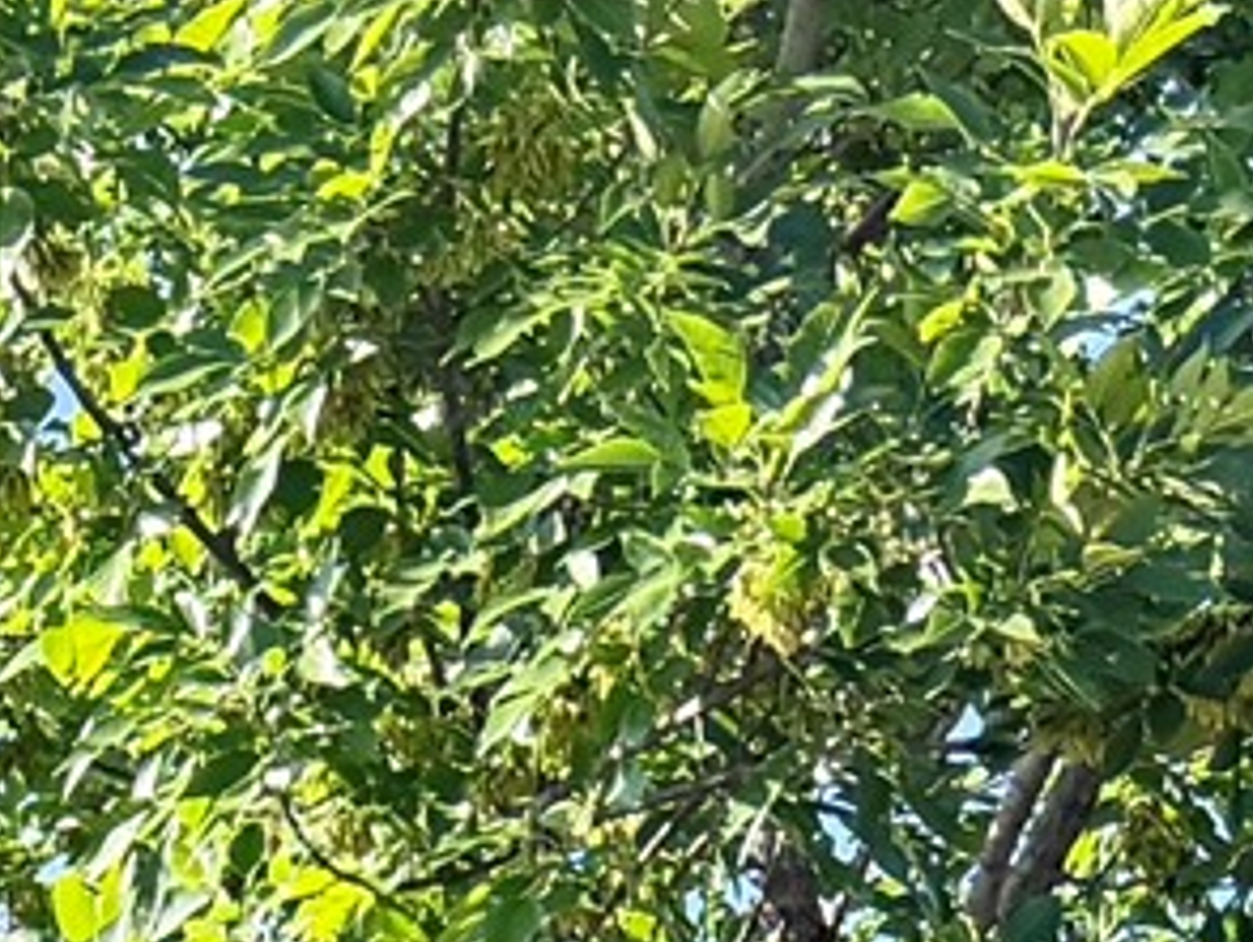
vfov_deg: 7.4
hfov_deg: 10.6
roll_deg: +0.5
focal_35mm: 167
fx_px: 6050
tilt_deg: +5.1
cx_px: -1477
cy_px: 3263
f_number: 1.78
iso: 100
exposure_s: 1/1553
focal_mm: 6.76
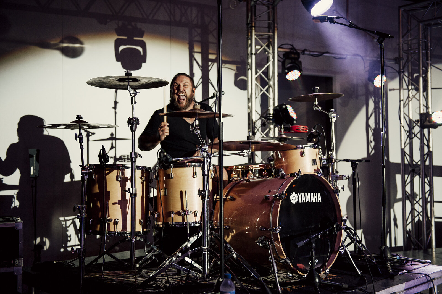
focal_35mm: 40
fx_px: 491
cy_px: 147
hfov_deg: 48.5
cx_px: 221
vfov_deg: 33.3
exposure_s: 1/125
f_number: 2.8
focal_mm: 40
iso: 640
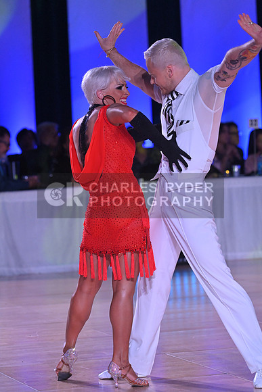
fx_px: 1855
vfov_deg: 12.1
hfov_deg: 8.1
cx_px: 131
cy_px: 196
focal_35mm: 170
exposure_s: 1/500
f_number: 5
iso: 4000
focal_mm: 170
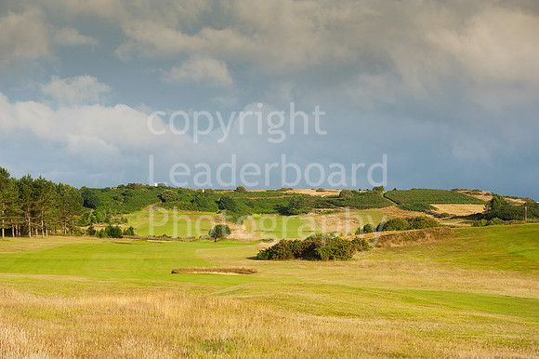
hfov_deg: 21.5
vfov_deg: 14.4
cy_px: 180
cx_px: 270
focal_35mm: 95
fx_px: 1421
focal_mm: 95
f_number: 5.6
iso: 500
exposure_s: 1/1250
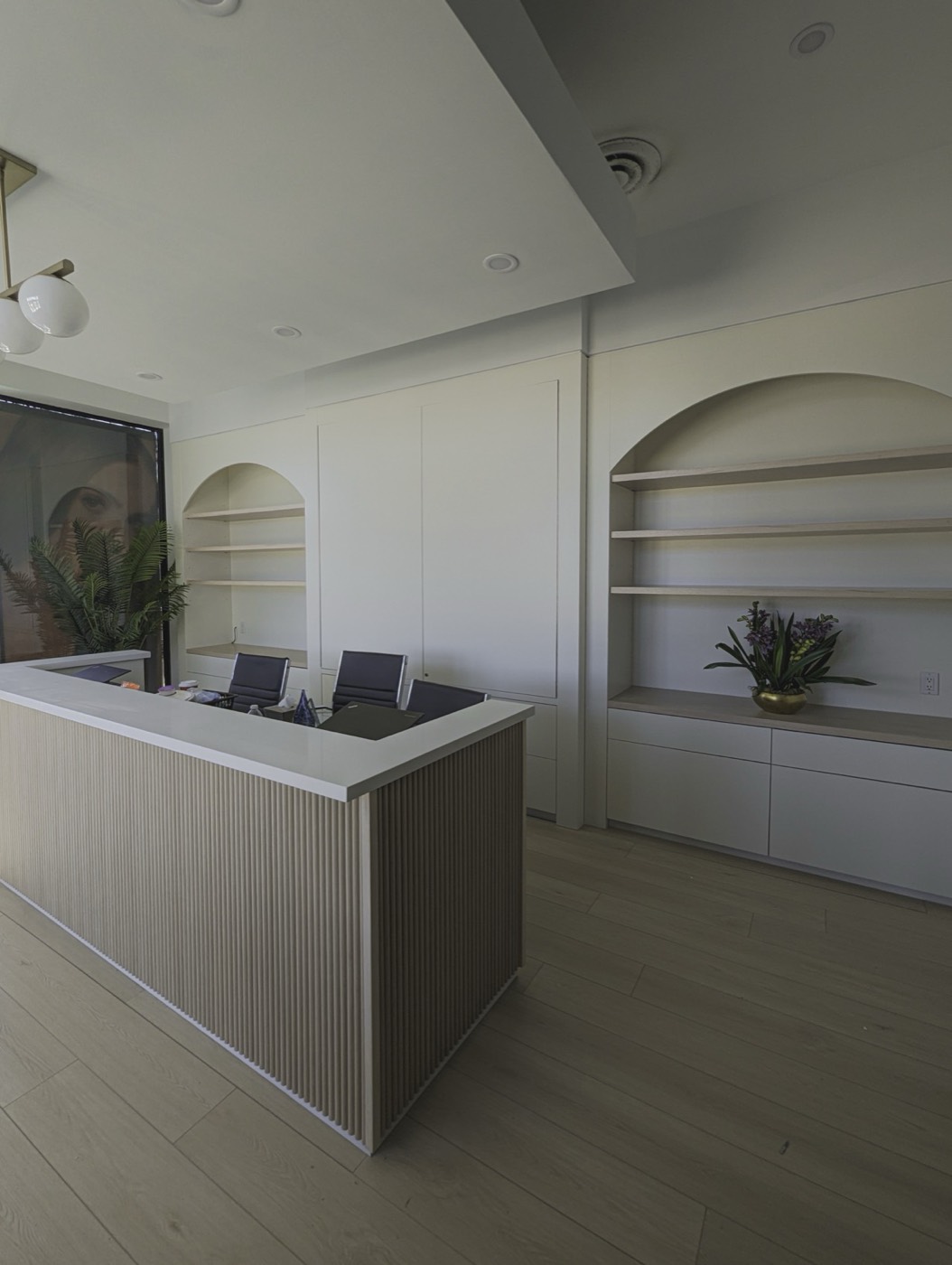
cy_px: 632
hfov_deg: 90.1
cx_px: 476
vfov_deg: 106.1
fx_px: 476
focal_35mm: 13
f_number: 2.2
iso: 42
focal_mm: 1.95
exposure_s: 1/45
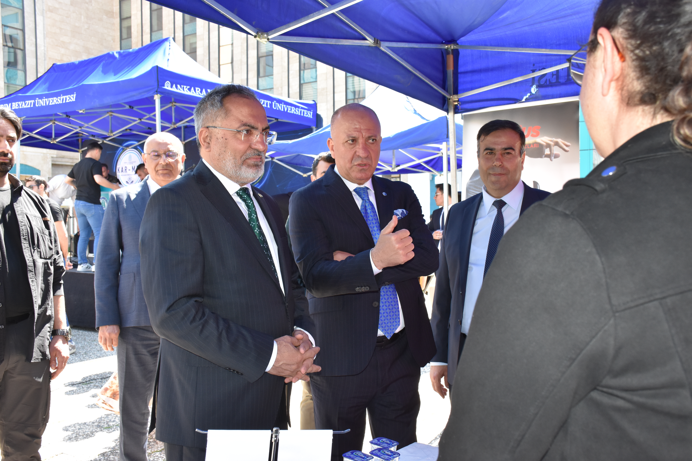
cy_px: 230
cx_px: 346
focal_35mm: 36
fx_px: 692
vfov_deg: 36.9
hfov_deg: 53.1
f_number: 8
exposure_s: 1/250
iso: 1000
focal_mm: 24
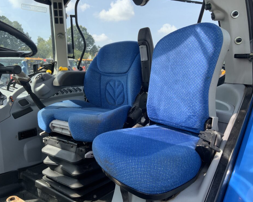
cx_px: 123
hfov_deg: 57.2
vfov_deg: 47.1
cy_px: 102
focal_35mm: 31
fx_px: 232
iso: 16
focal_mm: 3
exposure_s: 1/383
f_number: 1.8
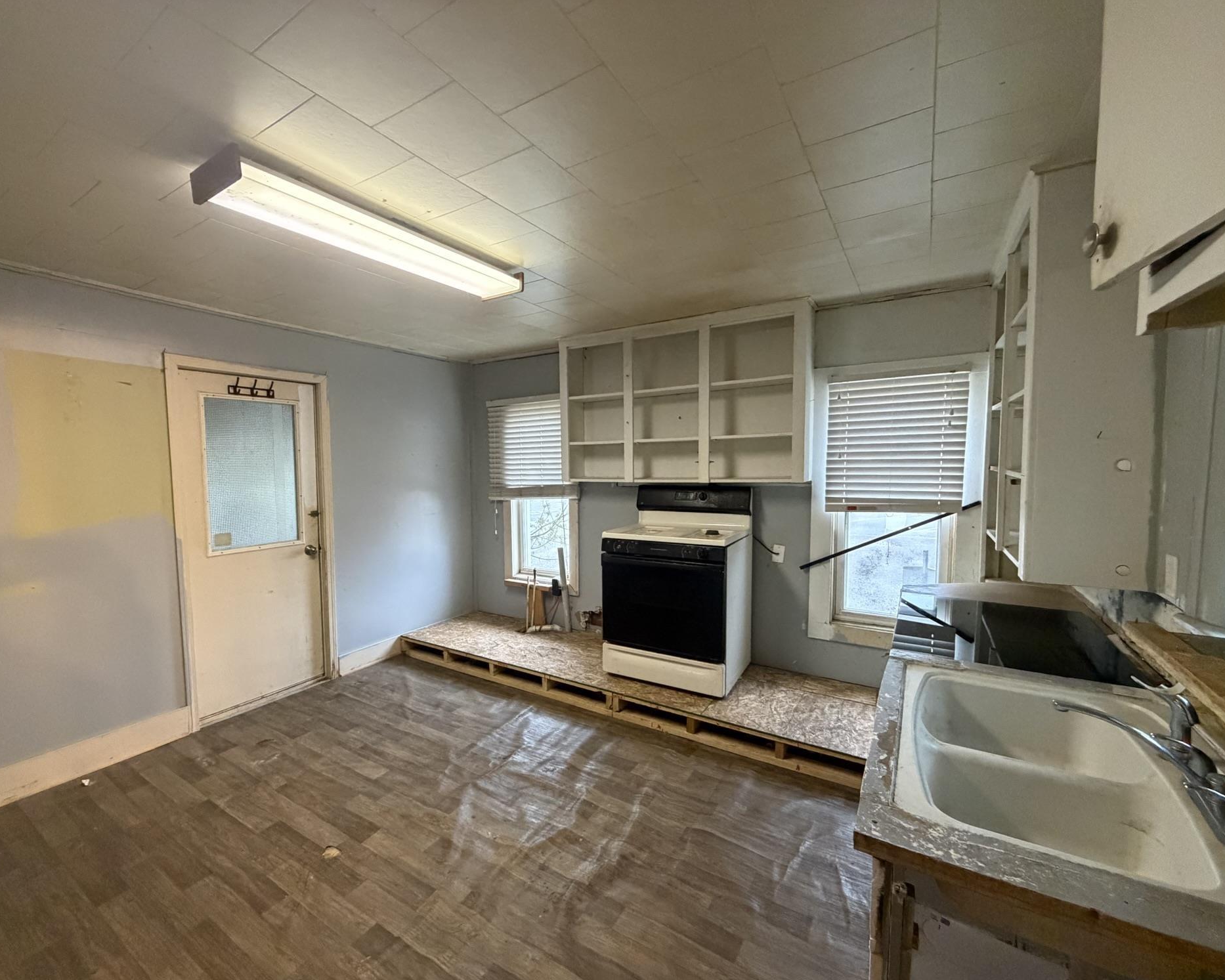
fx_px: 544
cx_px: 561
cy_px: 502
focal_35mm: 15
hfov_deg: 96.6
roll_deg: +0.8
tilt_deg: -3.8
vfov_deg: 84.0
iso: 640
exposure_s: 1/60
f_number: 2.2
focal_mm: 2.22
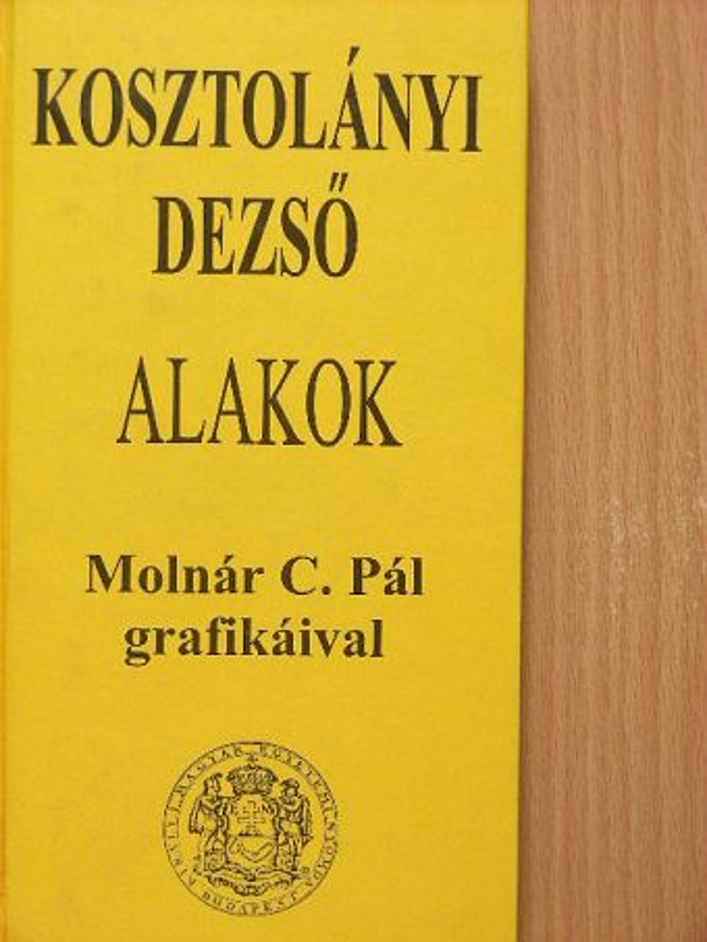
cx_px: 354
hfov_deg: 17.0
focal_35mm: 87
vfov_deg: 22.5
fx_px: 2368
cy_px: 471
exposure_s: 1/60.5
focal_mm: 14.6
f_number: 3.5
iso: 153
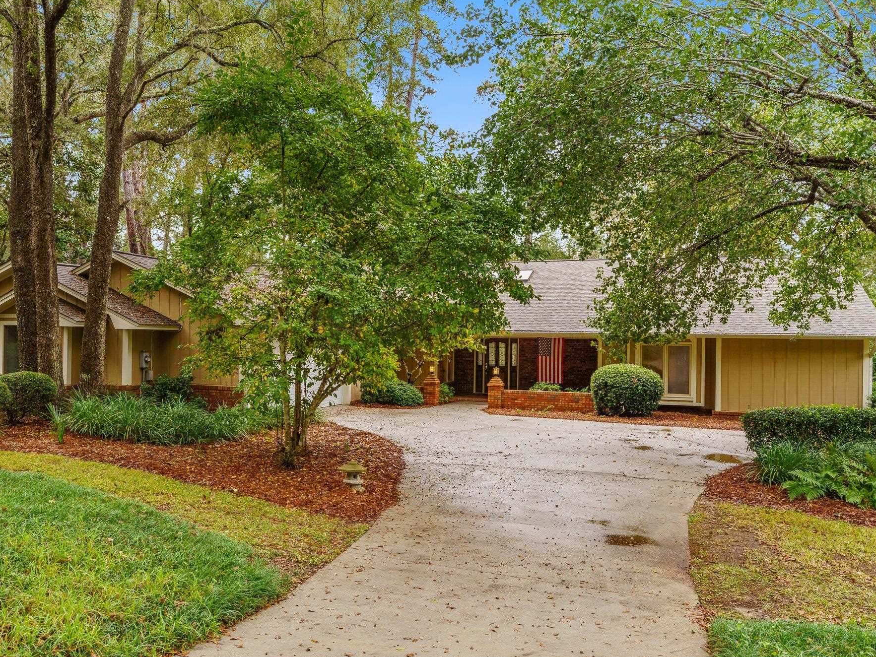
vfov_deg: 48.2
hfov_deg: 61.5
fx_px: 734
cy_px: 328
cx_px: 397
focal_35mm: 29
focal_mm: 26
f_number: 9
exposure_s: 1/13
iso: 100
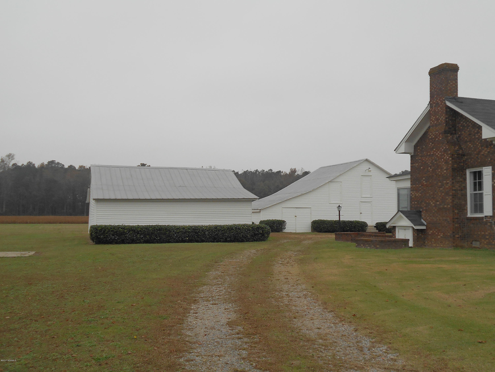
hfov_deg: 50.1
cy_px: 186
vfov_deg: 38.7
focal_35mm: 37
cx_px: 248
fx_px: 529
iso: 80
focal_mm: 6.7
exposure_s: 1/200
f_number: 3.9
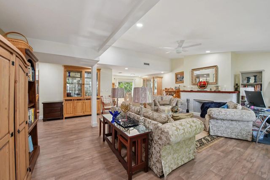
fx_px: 105
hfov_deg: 104.2
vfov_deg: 81.2
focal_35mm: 14
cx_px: 135
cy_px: 90
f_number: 9
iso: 200
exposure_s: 1/8
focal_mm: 14
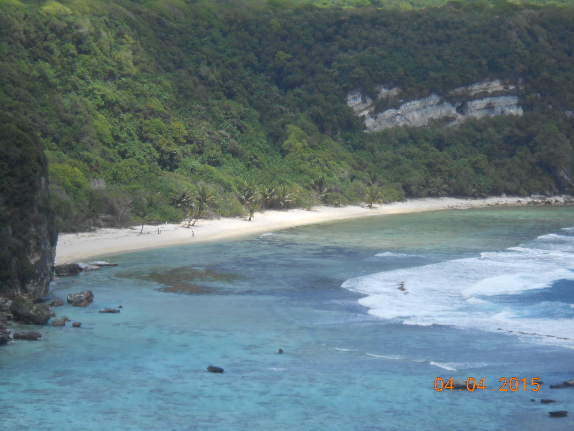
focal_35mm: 156
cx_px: 287
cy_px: 216
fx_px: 2587
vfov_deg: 9.5
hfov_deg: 12.7
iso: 80
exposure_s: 1/250
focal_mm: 27.6
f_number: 6.5
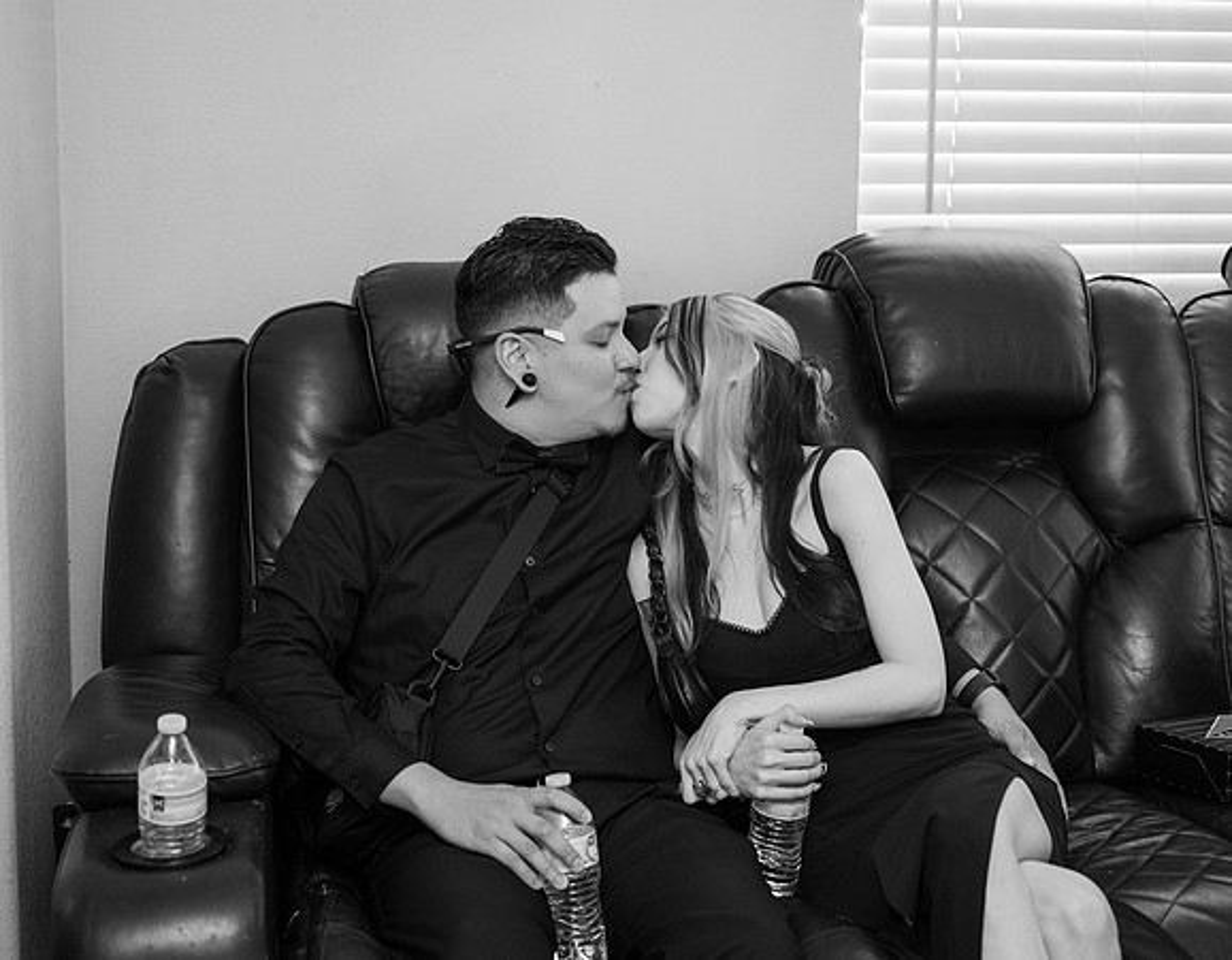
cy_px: 399
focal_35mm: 55
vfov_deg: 27.0
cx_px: 577
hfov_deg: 34.3
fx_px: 1995
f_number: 2.8
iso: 800
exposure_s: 1/125
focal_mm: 42
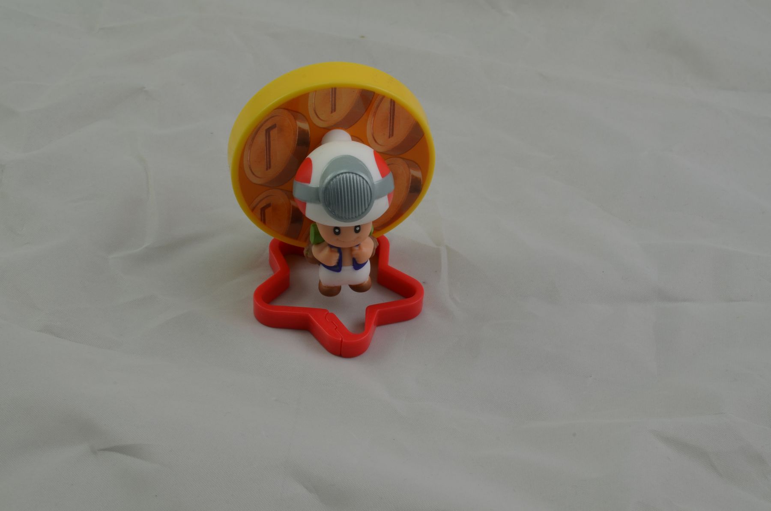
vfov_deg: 22.5
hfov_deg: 33.5
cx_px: 386
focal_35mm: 60
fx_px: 1283
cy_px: 256
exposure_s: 1/3
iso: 100
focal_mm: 40
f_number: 20
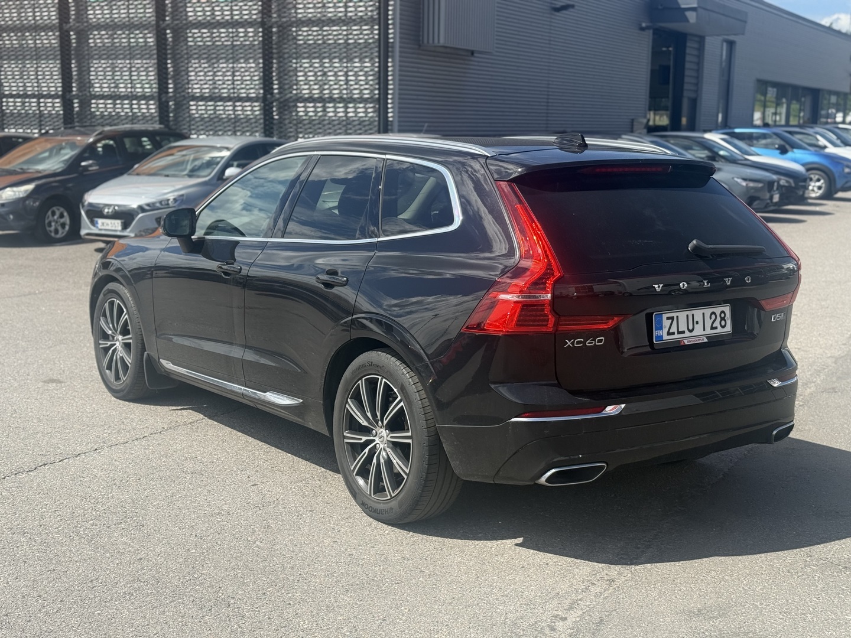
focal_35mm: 48
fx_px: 1180
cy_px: 319
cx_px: 426
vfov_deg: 30.3
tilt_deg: -9.2
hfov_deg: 39.7
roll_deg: -0.8
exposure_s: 1/4098
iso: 100
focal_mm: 6.76
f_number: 1.78
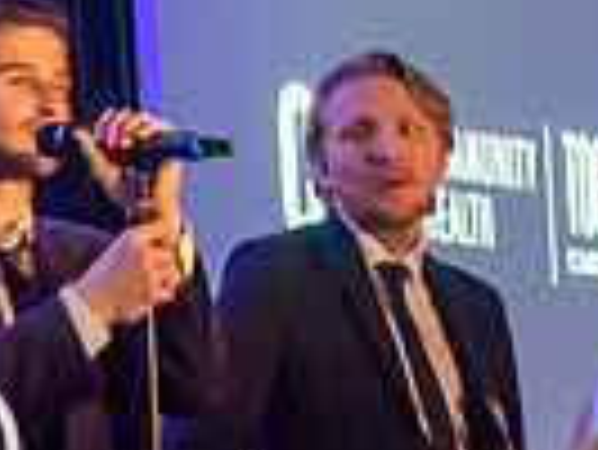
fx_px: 4565
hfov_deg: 7.2
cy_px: 198
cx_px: -620
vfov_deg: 5.6
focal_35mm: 264
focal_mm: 42
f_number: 5.3
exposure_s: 1/10
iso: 3200
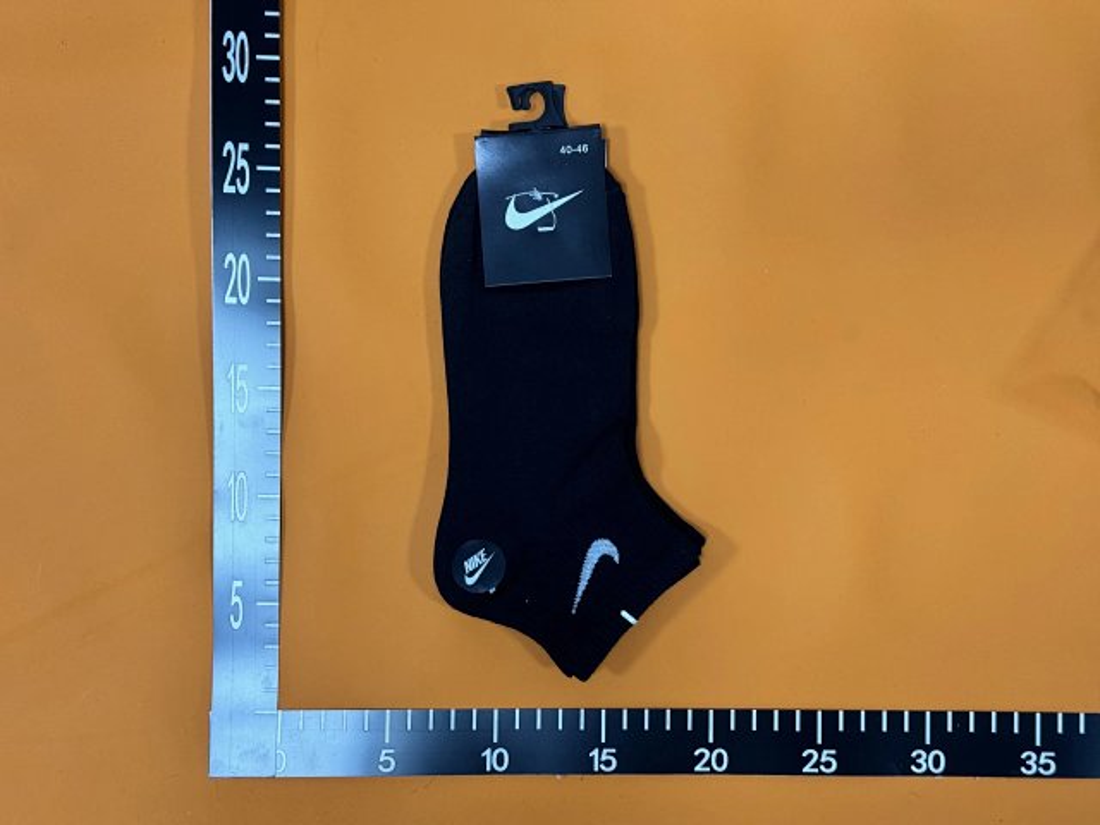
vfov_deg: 30.3
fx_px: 1525
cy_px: 412
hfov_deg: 39.7
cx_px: 550
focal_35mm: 48
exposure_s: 1/50
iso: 125
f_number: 1.78
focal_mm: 6.76
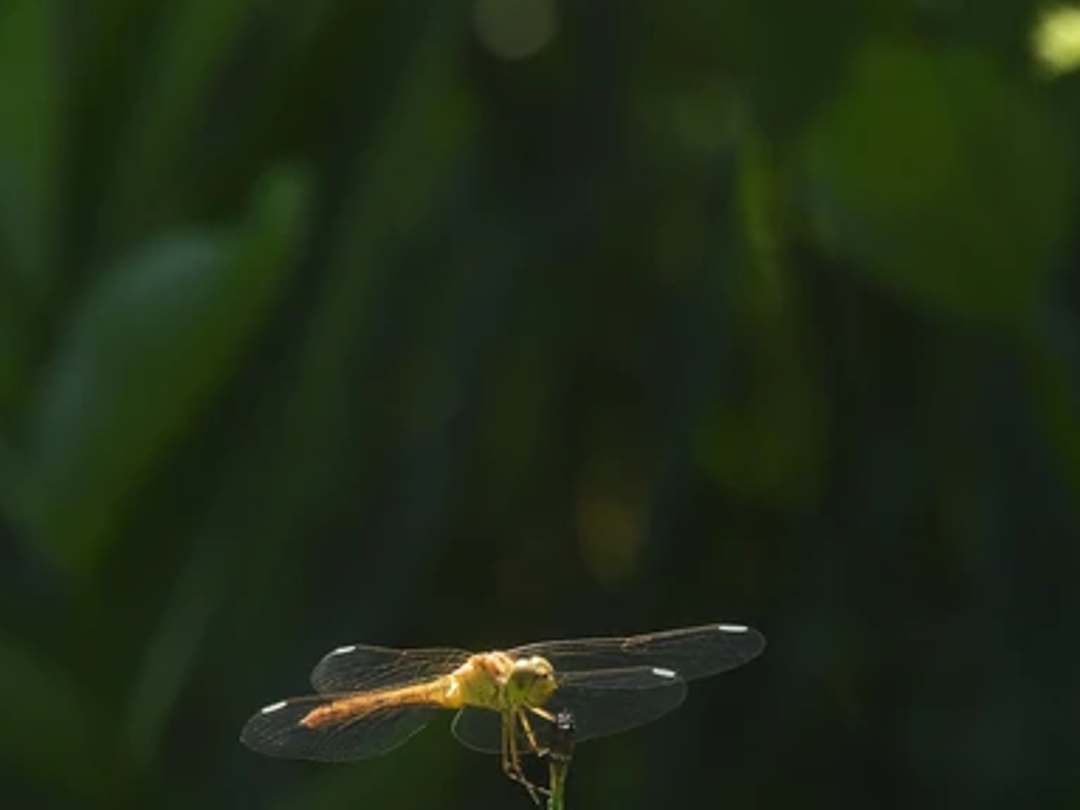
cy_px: 652
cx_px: 474
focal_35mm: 1336
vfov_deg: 1.1
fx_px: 41669
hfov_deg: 1.5
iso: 100
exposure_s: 1/160
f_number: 6.3
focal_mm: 143
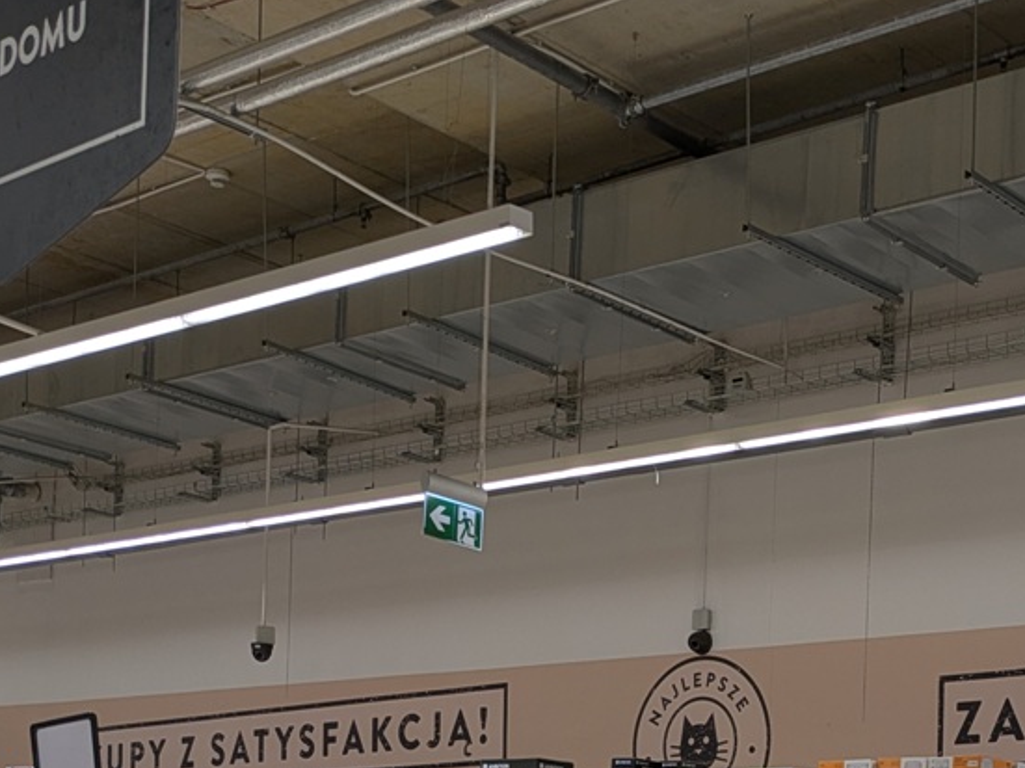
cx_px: 717
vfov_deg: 21.6
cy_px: 913
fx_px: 1865
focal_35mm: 63
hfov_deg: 30.4
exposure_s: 1/50
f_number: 1.89
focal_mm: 5.43
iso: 87
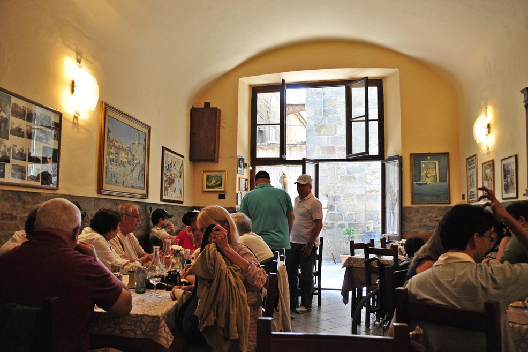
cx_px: 266
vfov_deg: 46.4
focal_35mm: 28
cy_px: 175
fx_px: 411
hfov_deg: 65.5
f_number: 3.5
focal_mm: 18
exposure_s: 1/400
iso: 1600
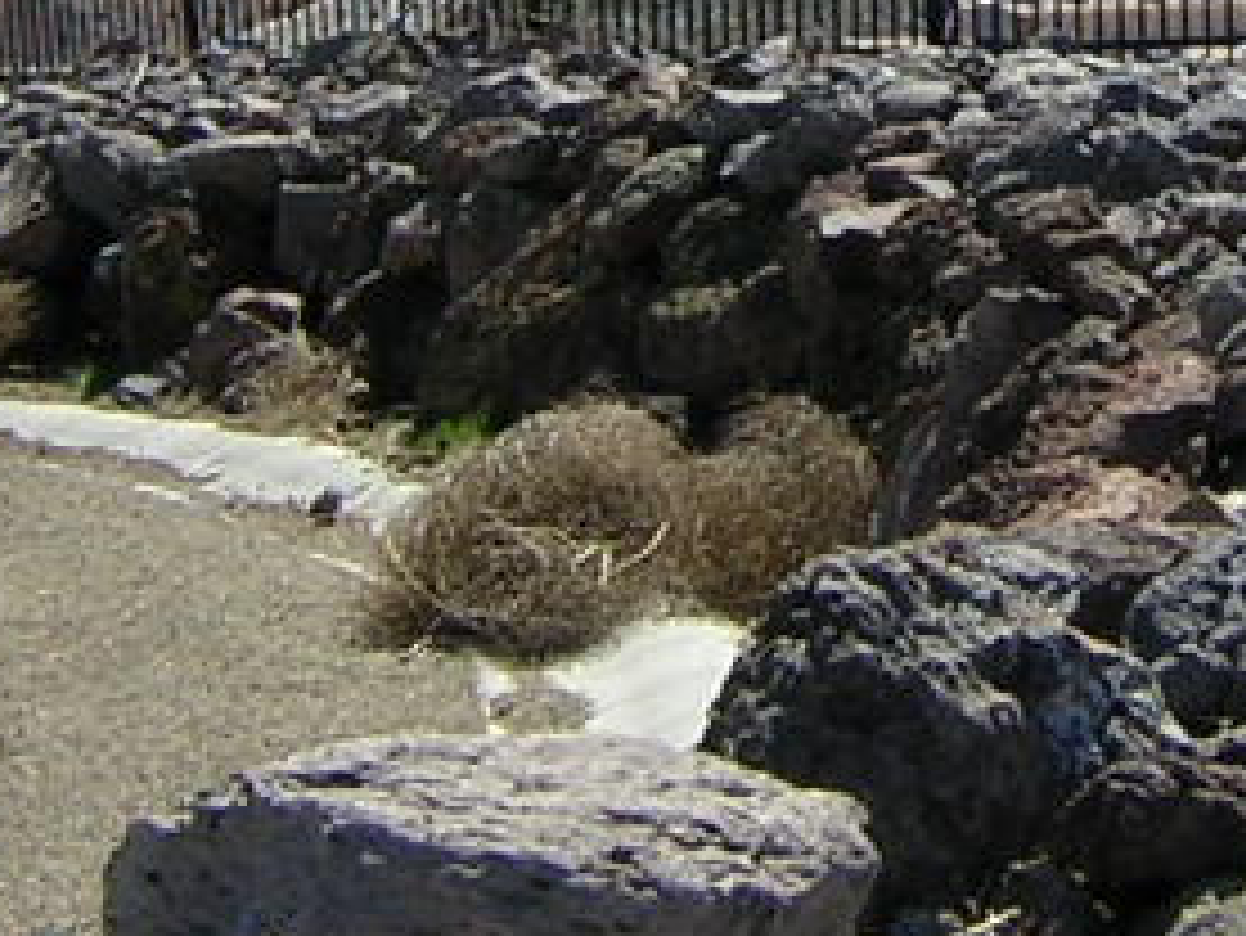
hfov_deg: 13.2
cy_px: -346
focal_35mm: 148
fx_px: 5330
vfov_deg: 9.8
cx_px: 1161
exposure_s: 1/342
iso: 100
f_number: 5.4
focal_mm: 5.2
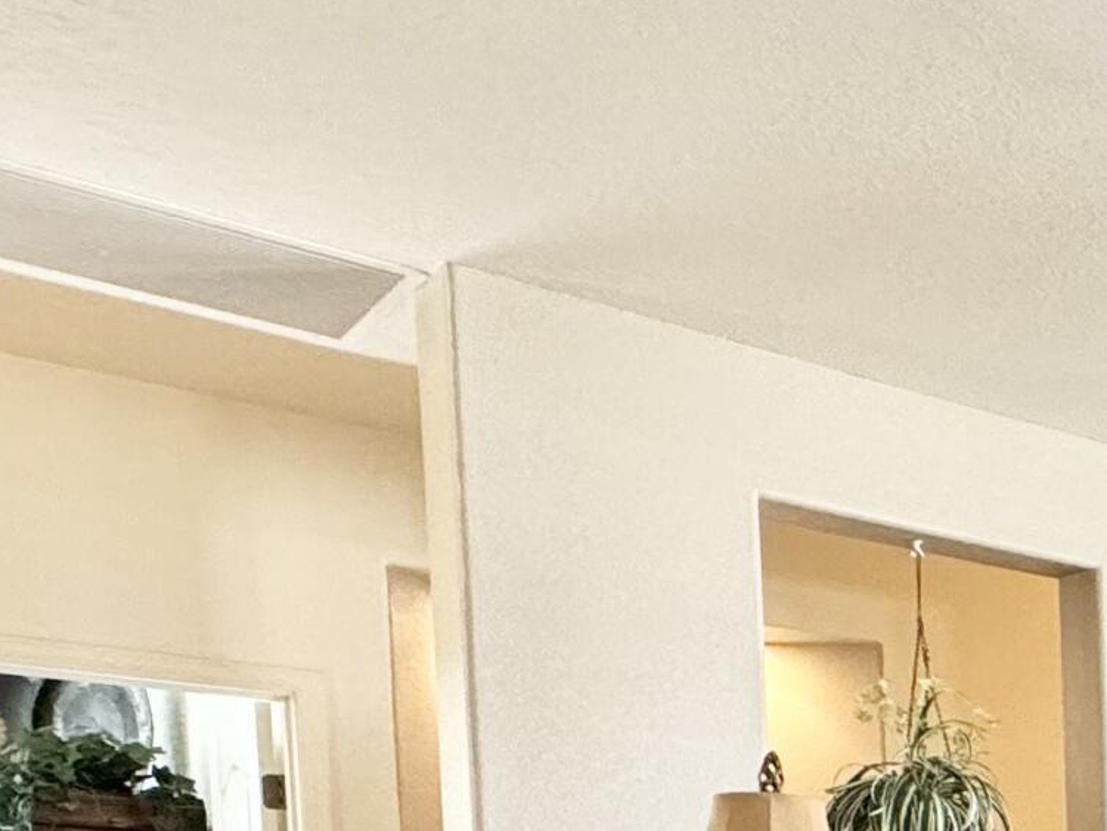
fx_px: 1791
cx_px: 1658
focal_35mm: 56
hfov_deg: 25.7
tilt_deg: -3.5
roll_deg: +0.8
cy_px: 1122
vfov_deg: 22.8
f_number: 2.2
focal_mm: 2.22
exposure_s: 1/120
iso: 250
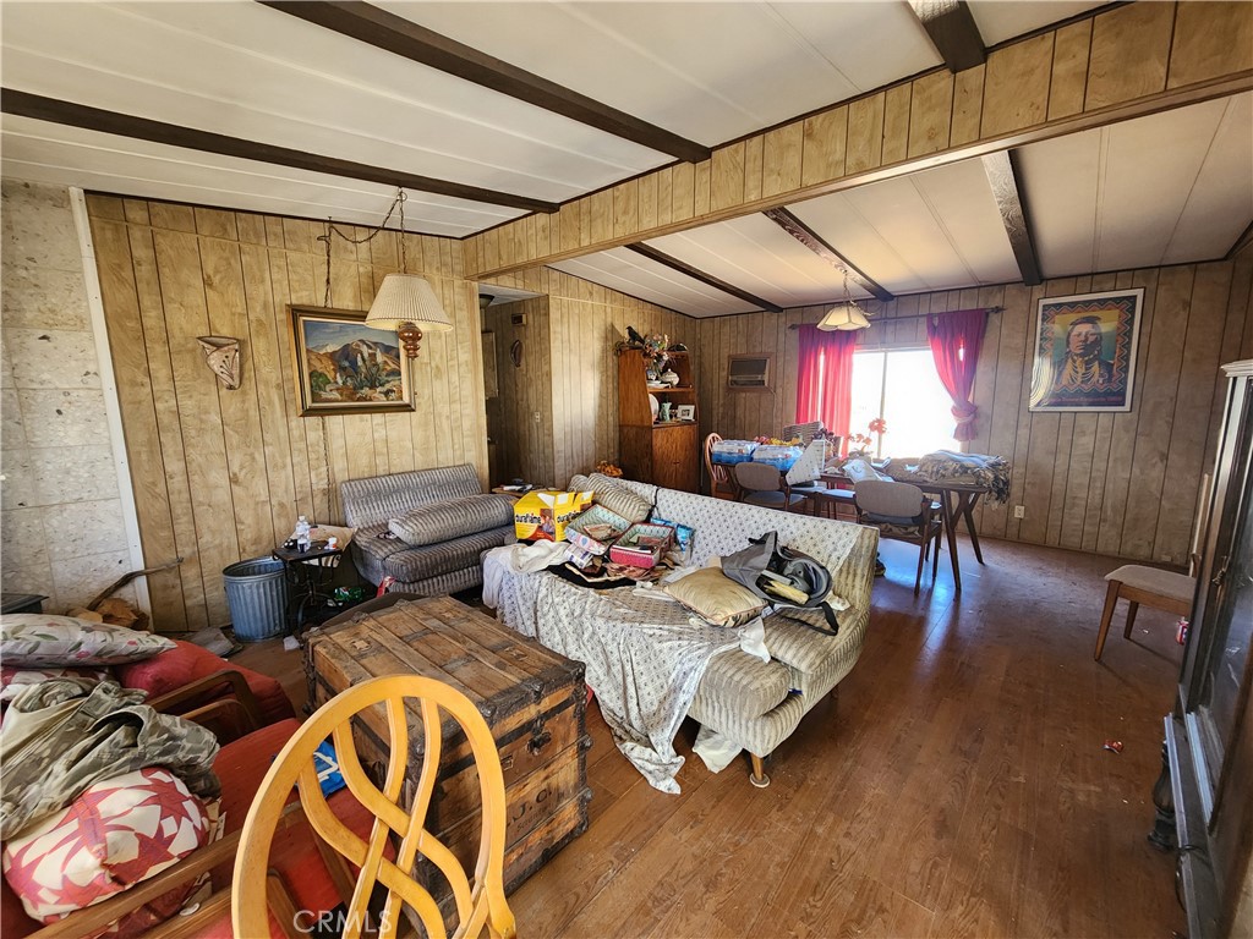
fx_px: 471
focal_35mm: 13
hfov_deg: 106.2
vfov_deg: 89.9
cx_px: 626
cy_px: 470
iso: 250
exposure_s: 1/60
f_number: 2.2
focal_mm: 2.2
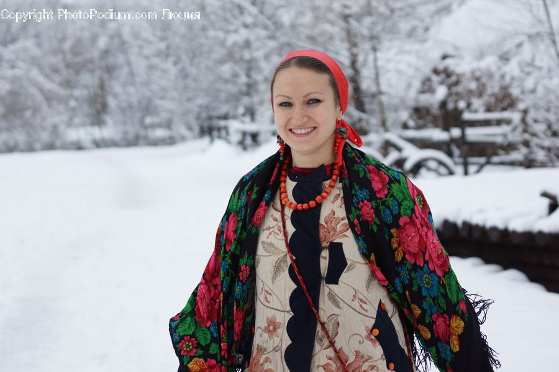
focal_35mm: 105
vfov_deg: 13.0
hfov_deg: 19.5
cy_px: 186
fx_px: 1629
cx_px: 280
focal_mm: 70
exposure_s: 1/2000
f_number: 5.6
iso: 400
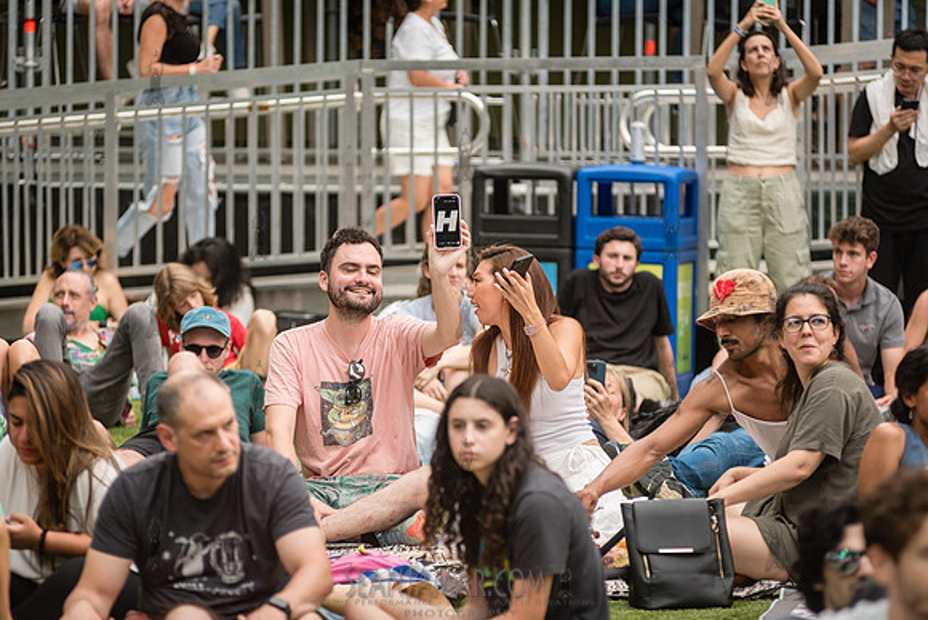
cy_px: 310
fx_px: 5157
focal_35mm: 200
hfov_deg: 10.3
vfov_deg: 6.9
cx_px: 464
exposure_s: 1/640
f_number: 4
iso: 500
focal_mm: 200
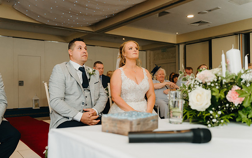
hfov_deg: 59.5
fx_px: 220
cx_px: 112
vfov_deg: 39.4
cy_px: 87
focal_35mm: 32
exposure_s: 1/200
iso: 1000
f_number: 2.8
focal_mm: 28
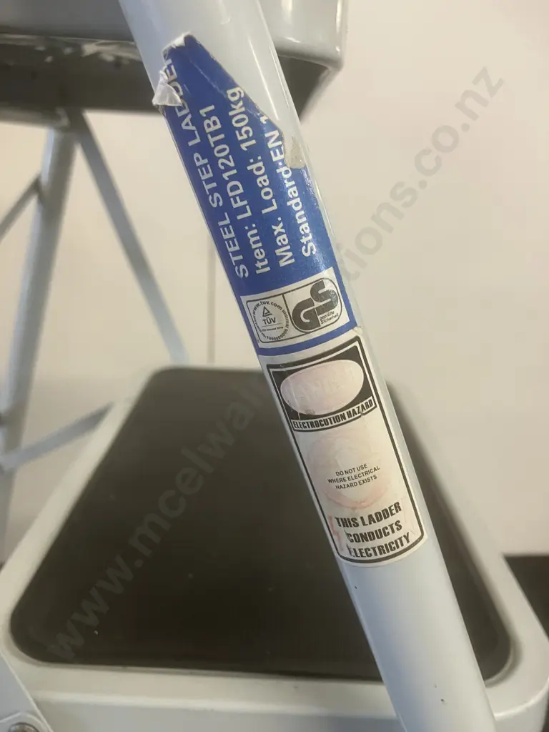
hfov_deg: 49.7
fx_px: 592
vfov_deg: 63.4
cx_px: 274
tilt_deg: -16.6
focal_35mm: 28
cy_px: 366
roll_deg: -1.8
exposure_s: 1/50
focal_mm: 3.99
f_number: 1.8
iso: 100
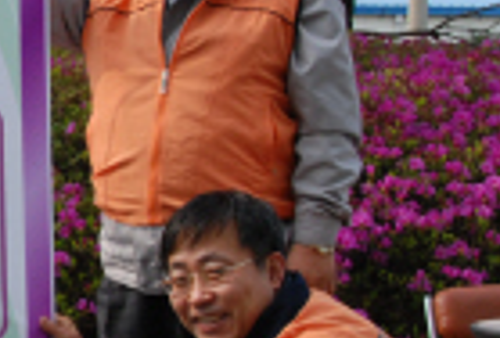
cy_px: 191
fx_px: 1953
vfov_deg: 9.9
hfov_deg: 13.9
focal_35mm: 140
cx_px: -191
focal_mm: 26
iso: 400
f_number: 10
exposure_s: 1/400
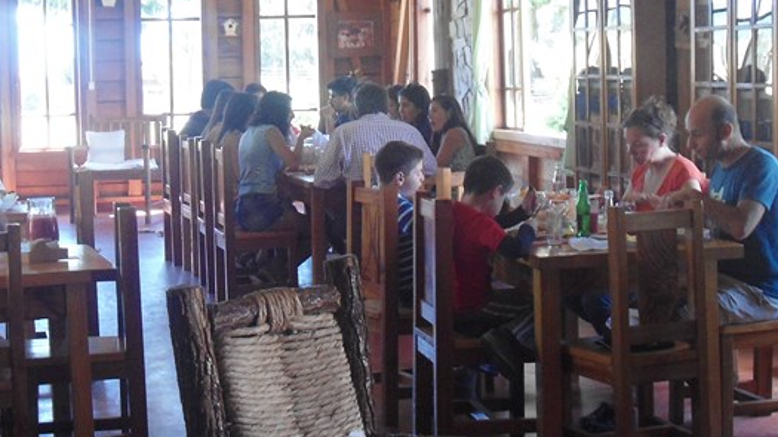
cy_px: 147
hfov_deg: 28.9
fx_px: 1506
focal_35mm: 73
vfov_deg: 16.5
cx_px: 319
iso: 400
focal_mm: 7.9
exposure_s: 1/30
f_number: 3.5
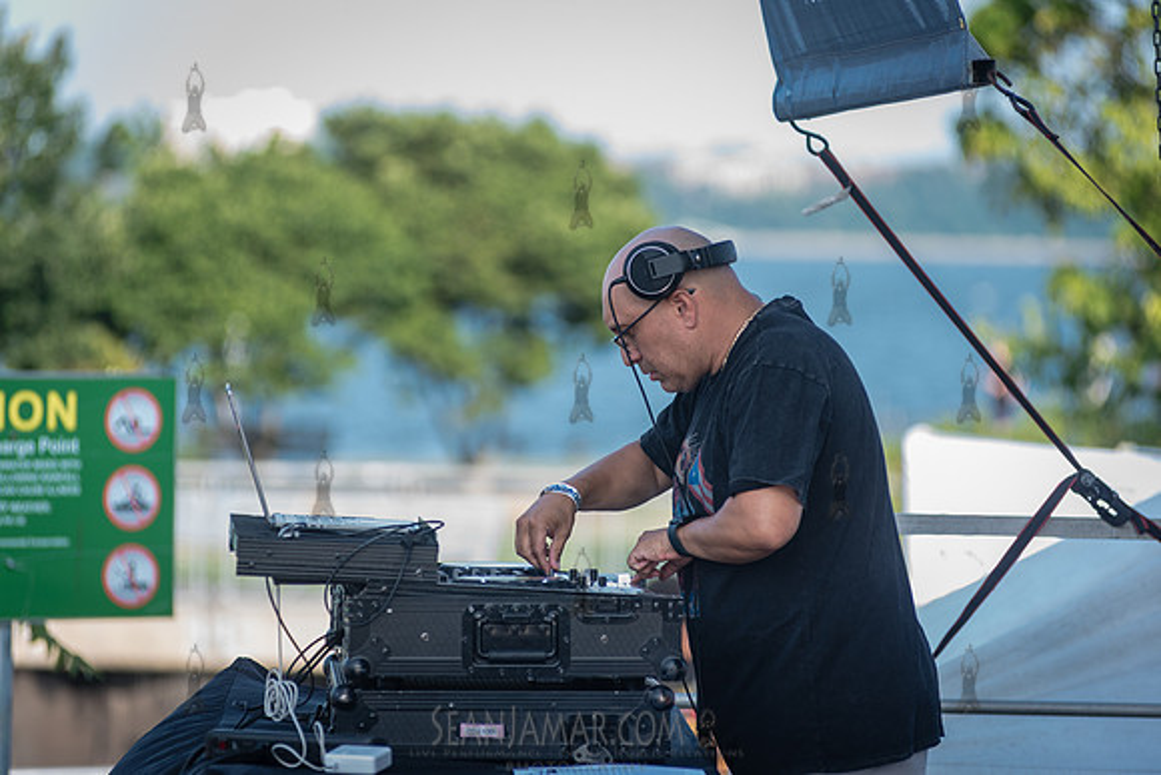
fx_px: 6481
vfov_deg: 6.8
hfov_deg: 10.2
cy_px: 388
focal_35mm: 201
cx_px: 580
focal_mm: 200
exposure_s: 1/640
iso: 500
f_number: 4
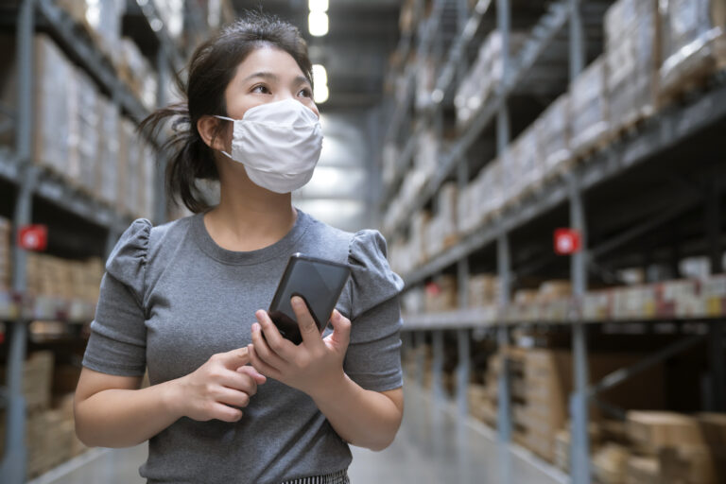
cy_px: 242
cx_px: 363
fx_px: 1008
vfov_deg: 27.0
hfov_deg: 39.6
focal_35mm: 50
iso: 640
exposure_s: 1/160
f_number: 2.8
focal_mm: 50
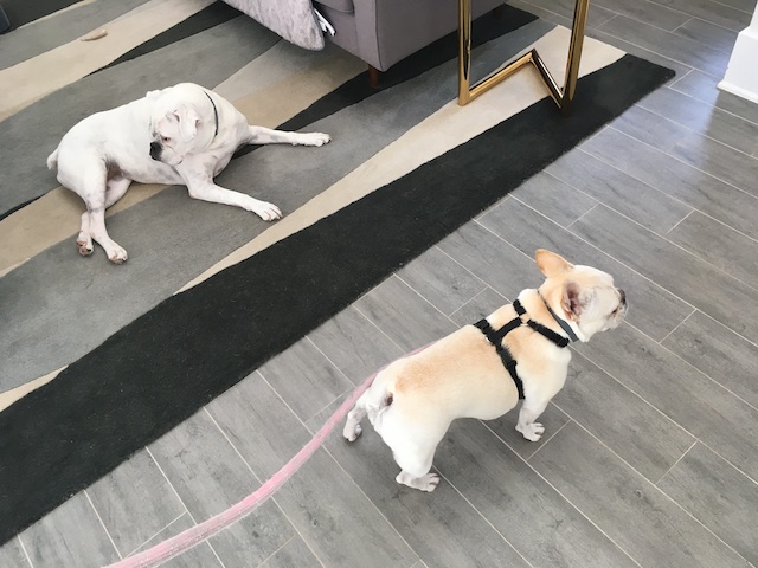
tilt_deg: -50.1
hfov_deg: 61.7
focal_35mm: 29
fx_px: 635
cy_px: 284
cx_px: 379
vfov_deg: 48.2
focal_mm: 4.15
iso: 32
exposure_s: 1/30
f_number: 2.2
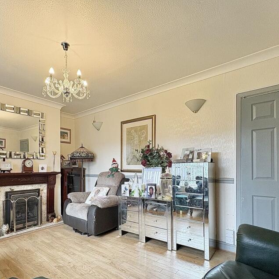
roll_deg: +0.4
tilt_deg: +0.2
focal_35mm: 20
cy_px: 167
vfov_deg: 74.0
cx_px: 119
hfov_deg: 74.4
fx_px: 182
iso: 250
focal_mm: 2.22
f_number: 2.2
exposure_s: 1/67
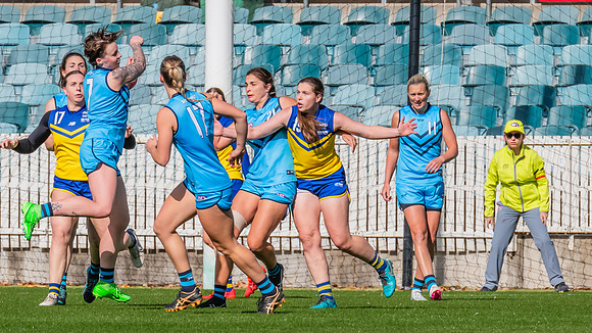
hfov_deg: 2.3
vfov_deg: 1.3
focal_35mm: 943
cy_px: 97
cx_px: 82
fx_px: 14807
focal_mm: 420
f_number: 14
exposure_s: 1/1250
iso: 800
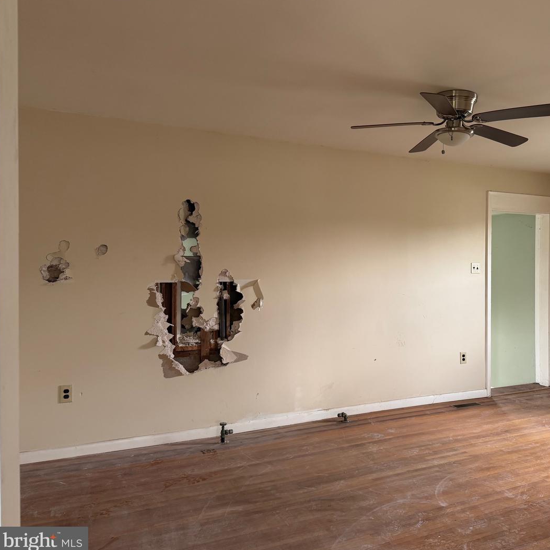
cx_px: 372
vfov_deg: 55.6
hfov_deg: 54.4
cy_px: 275
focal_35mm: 29
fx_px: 521
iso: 200
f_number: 1.78
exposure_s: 1/121
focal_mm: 6.76
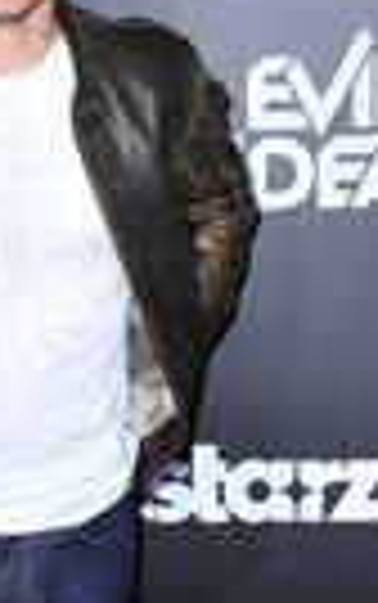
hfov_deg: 10.7
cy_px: 549
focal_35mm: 122
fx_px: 2007
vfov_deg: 16.8
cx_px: -2
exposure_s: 1/320
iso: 640
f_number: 5.6
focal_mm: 40
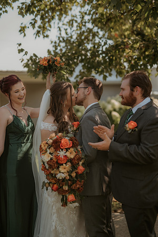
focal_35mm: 50
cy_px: 118
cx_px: 79
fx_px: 329
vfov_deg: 39.6
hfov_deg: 27.0
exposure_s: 1/6400
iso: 640
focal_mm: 50
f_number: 1.8
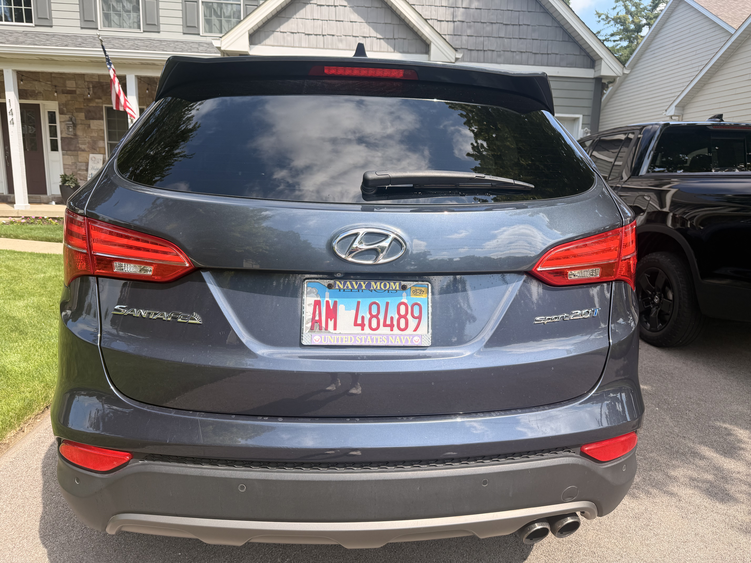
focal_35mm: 24
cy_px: 282
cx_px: 376
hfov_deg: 71.6
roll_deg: -1.2
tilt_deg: -8.1
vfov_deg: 56.8
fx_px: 521
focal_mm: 6.76
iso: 100
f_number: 1.78
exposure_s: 1/1522
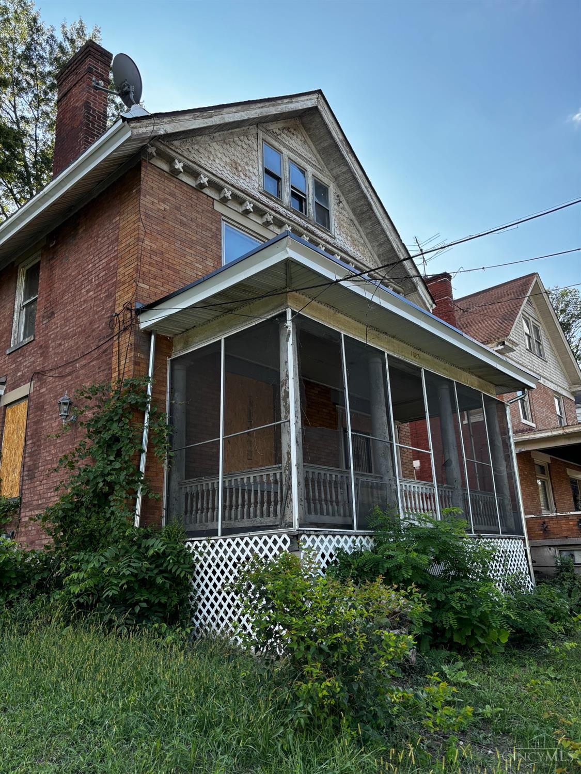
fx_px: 582
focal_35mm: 26
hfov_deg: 53.1
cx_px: 290
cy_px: 387
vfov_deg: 67.3
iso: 50
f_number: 1.6
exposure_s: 1/581
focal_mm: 5.96
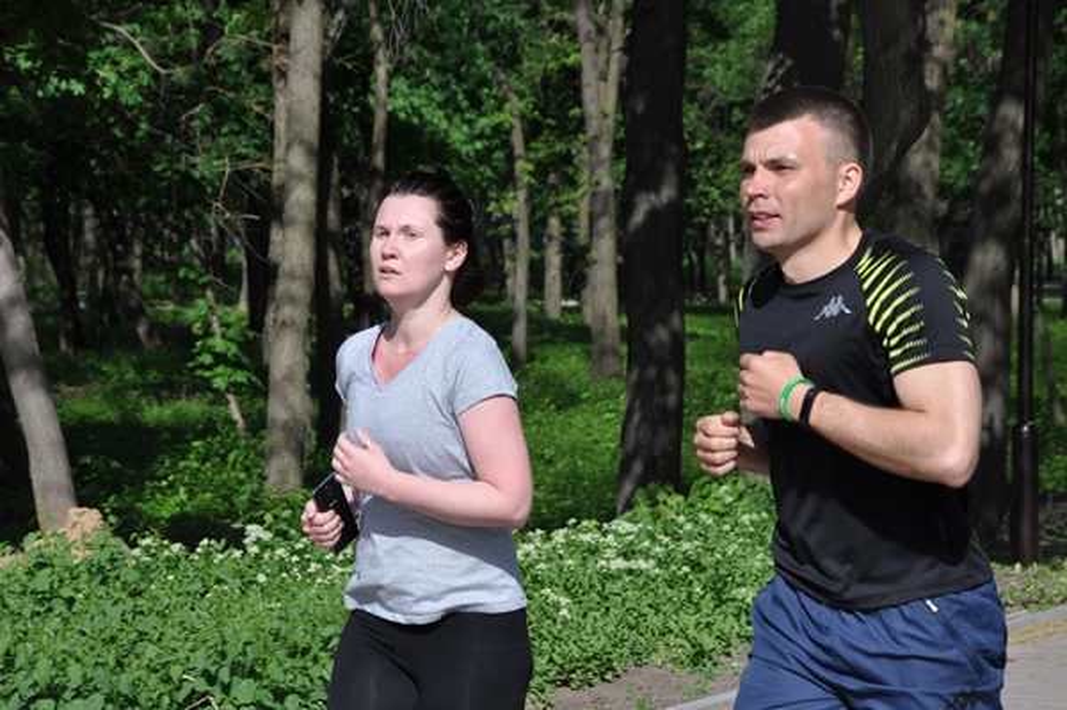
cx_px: 534
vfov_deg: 9.9
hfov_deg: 14.9
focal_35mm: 138
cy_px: 355
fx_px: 4087
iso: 200
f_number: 10
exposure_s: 1/400
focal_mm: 92
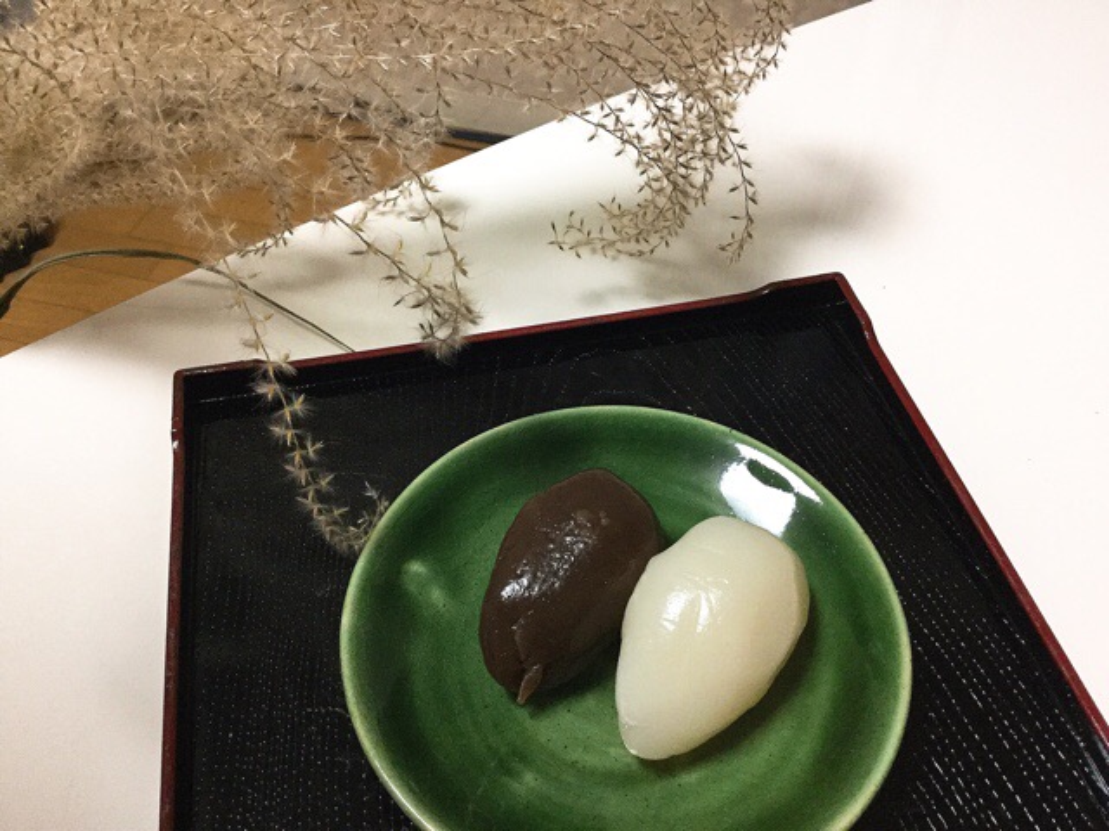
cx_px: 554
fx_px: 993
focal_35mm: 31
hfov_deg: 58.4
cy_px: 416
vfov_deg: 45.4
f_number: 2.4
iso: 160
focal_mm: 3.3
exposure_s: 1/30
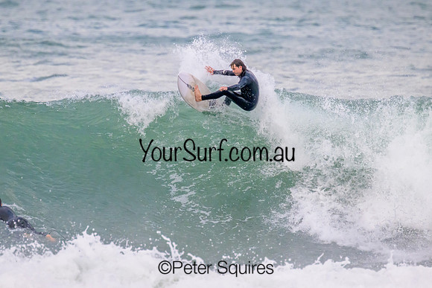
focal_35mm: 910
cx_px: 219
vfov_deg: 1.5
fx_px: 10918
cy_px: 131
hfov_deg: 2.3
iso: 3600
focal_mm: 800
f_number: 11
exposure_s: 1/2000
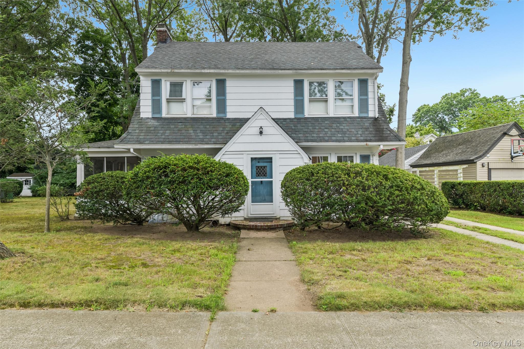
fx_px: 320
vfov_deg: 57.2
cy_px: 174
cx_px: 262
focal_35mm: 22
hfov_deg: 78.6
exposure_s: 1/60
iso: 250
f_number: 9
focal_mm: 22
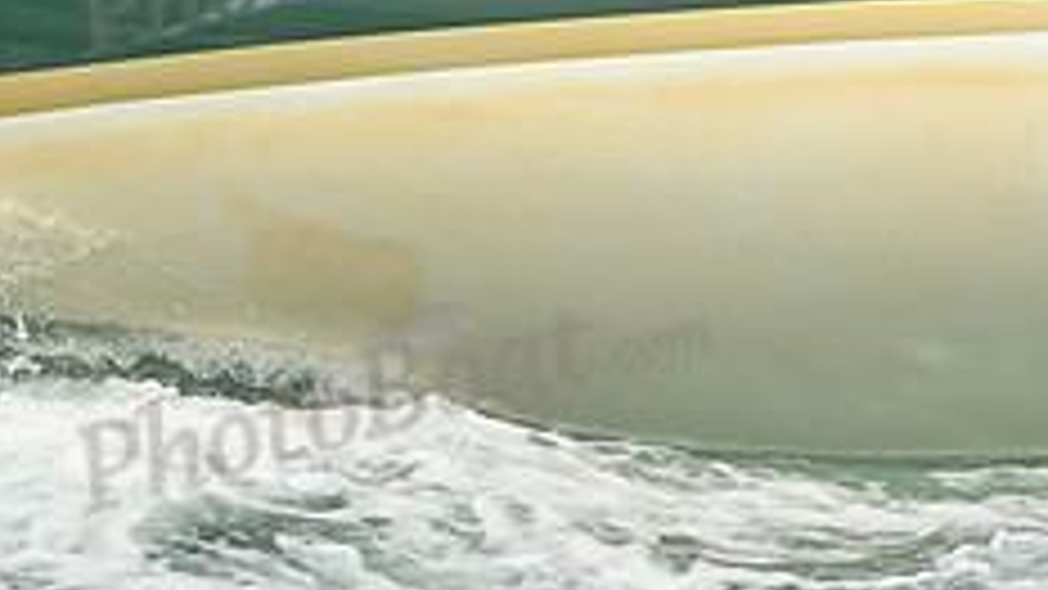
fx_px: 5446
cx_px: -153
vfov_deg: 6.1
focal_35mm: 196
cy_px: -232
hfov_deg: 10.8
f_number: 9
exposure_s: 1/1250
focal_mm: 75
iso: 320
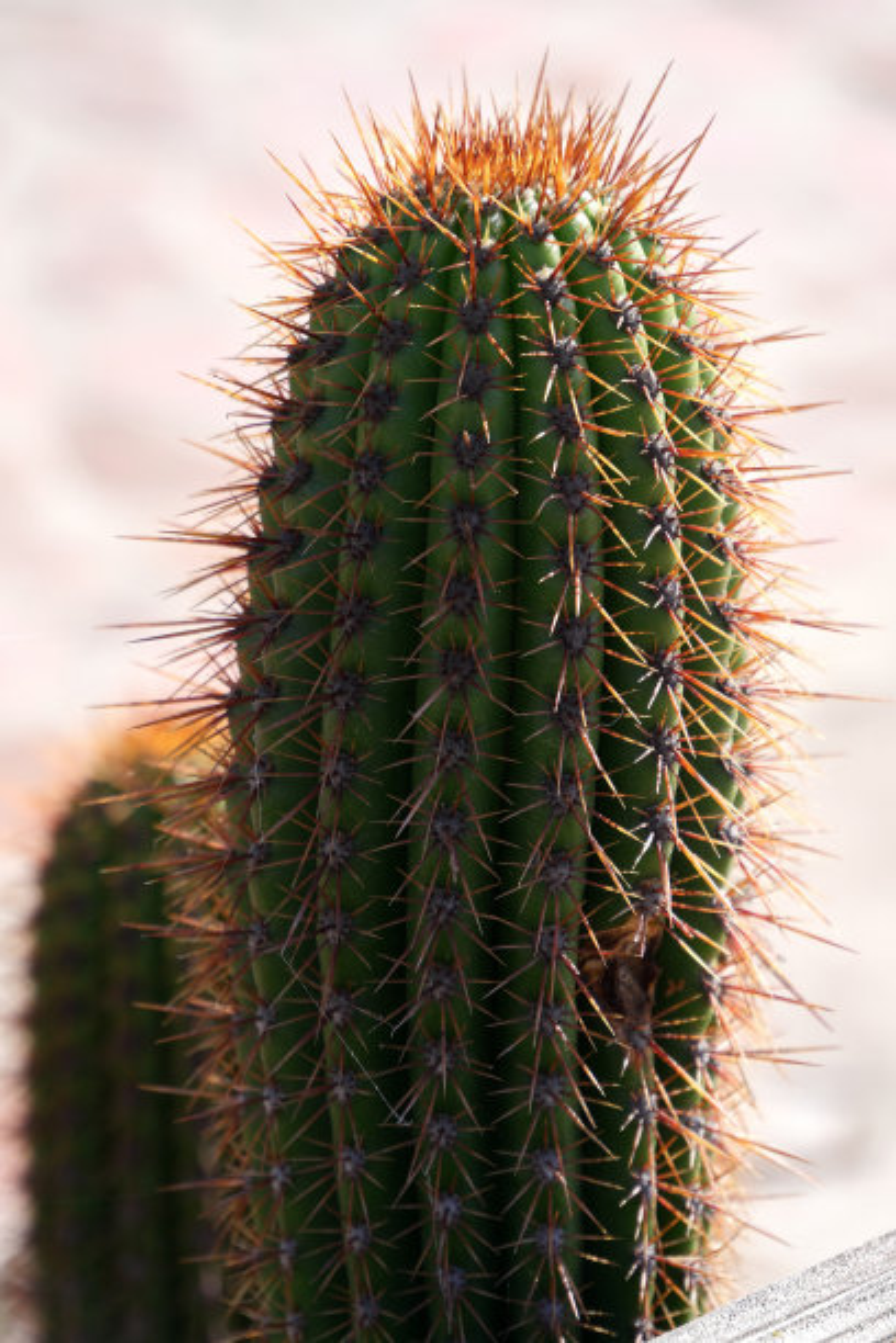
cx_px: 448
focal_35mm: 124
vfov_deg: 16.5
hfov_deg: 11.1
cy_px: 672
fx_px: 4629
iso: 200
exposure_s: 1/320
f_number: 6.3
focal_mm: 60
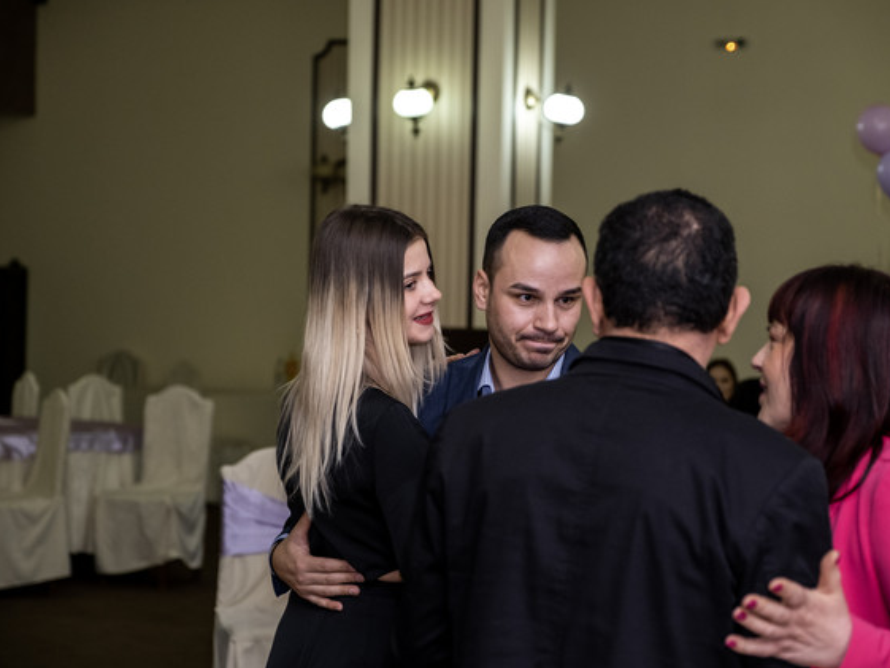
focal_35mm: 91
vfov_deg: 16.2
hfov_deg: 21.5
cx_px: 465
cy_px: 336
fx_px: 2340
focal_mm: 55
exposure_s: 1/125
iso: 1600
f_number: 2.8
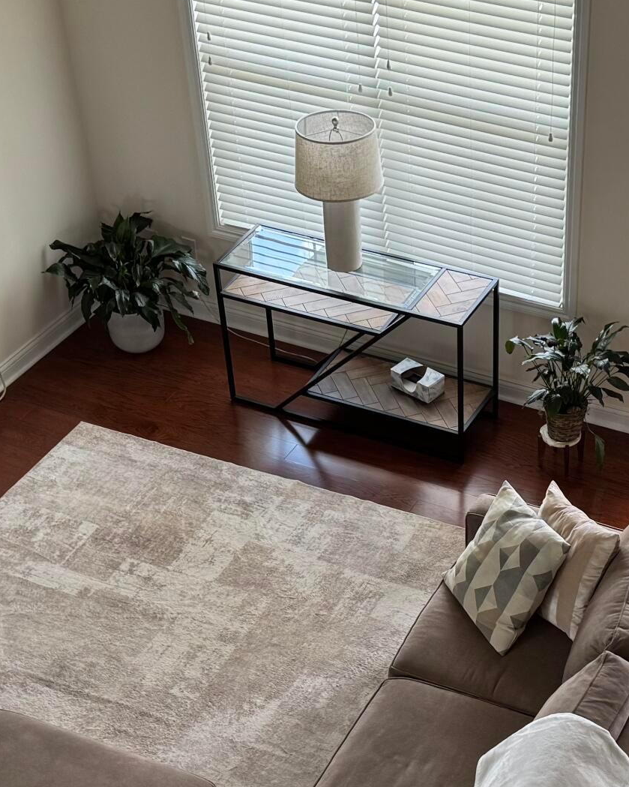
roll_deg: +1.6
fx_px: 1559
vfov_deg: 28.1
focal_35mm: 67
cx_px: 461
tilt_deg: -40.0
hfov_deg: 22.6
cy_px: 521
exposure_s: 1/121
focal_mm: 6.76
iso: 160
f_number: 1.78
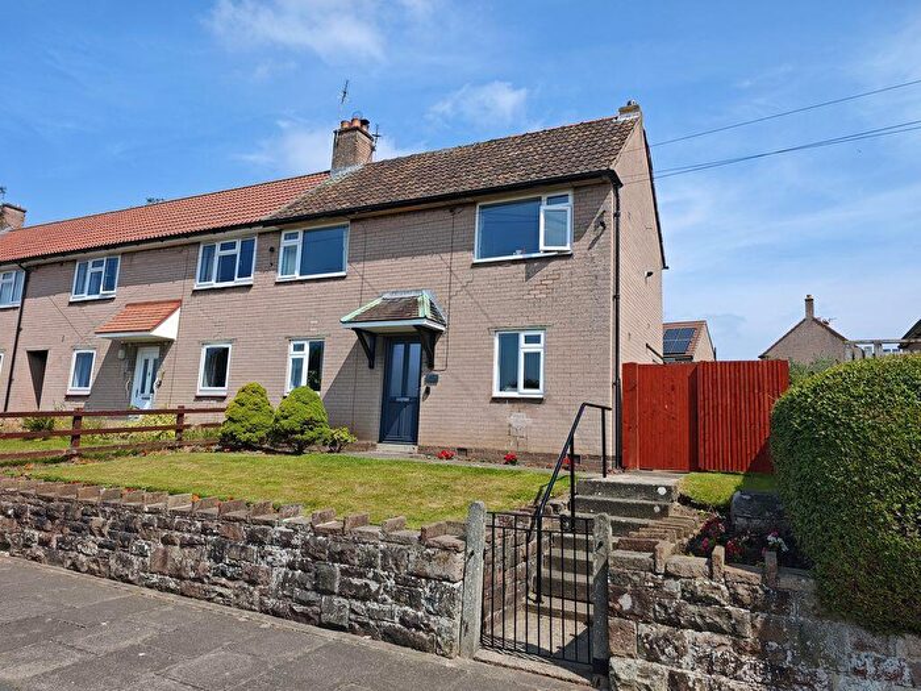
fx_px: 612
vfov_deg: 58.9
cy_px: 346
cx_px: 460
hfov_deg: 73.9
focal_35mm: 23
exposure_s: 1/1320
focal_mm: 8.72
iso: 50
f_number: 2
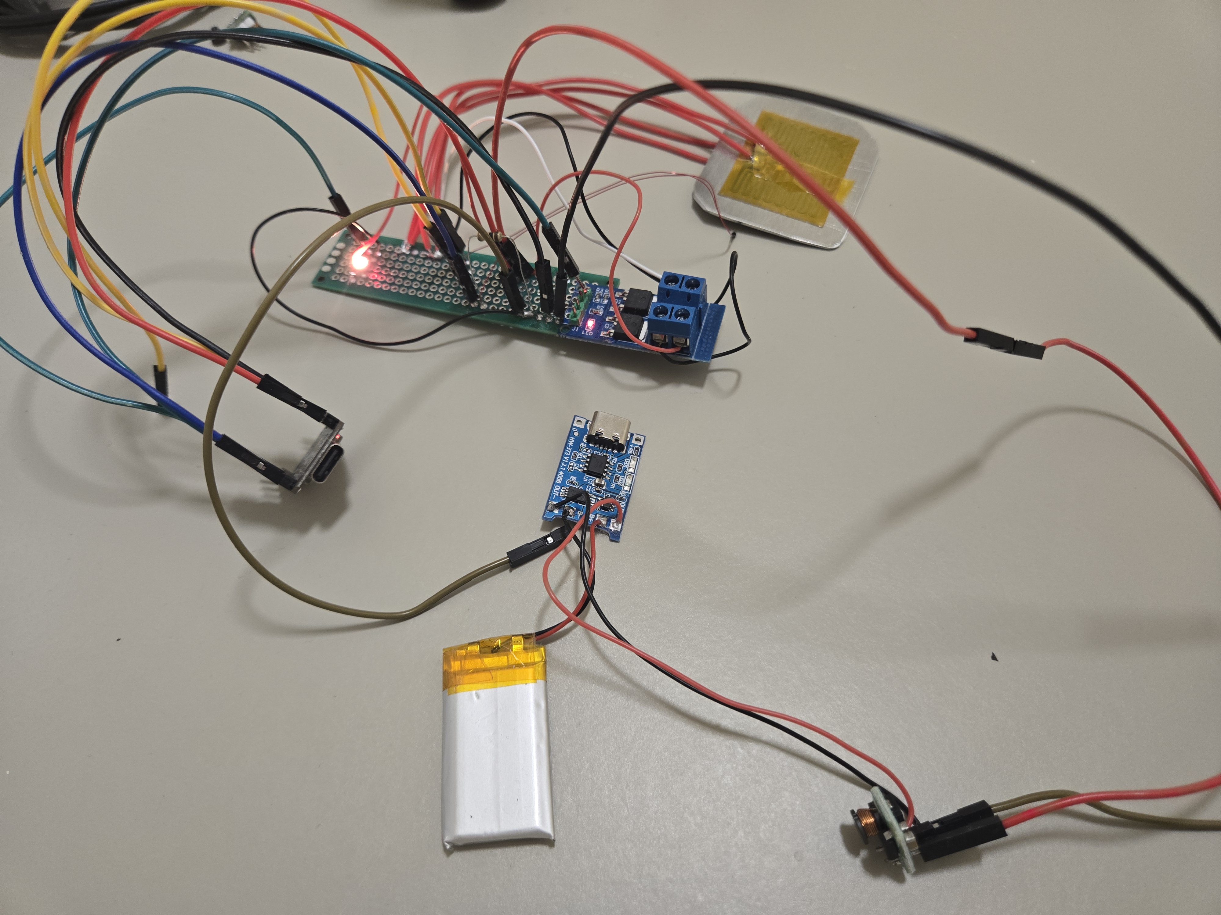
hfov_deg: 73.9
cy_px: 458
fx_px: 811
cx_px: 610
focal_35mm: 23
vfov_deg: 58.9
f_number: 1.8
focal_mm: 5.4
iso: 160
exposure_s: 1/50
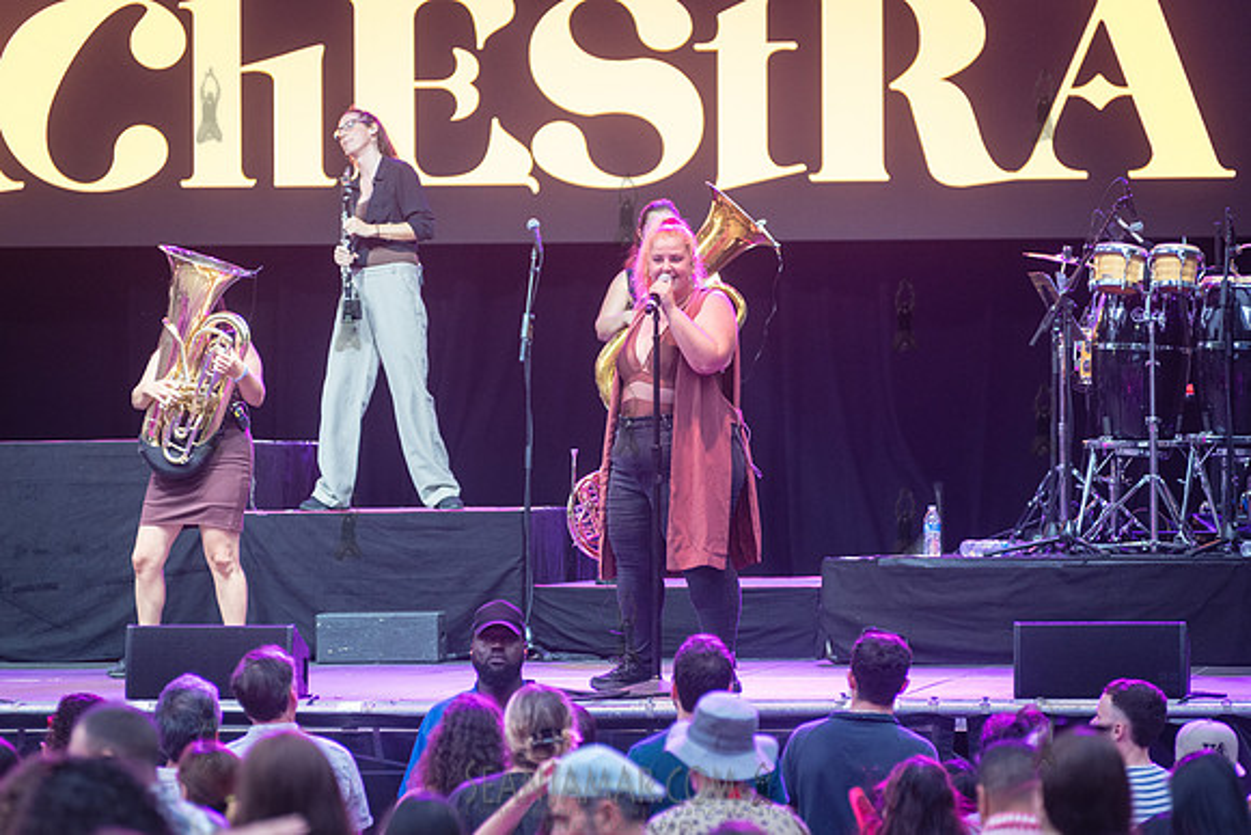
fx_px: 6996
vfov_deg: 6.8
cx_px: 626
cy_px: 418
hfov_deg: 10.2
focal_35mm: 201
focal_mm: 200
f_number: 4
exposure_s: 1/320
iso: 2000
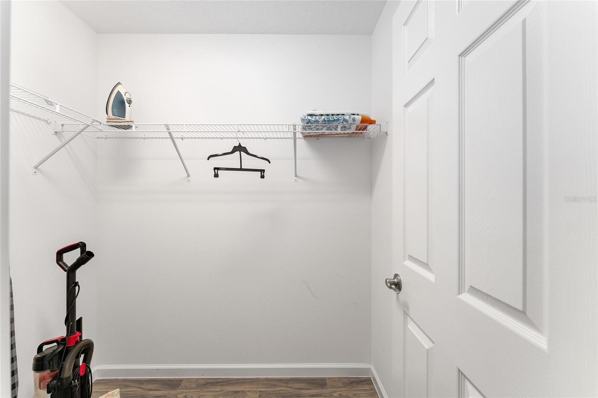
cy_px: 199
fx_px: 232
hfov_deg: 104.3
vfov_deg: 81.2
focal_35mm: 14
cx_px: 299
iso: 320
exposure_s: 1/30
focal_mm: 14
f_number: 8
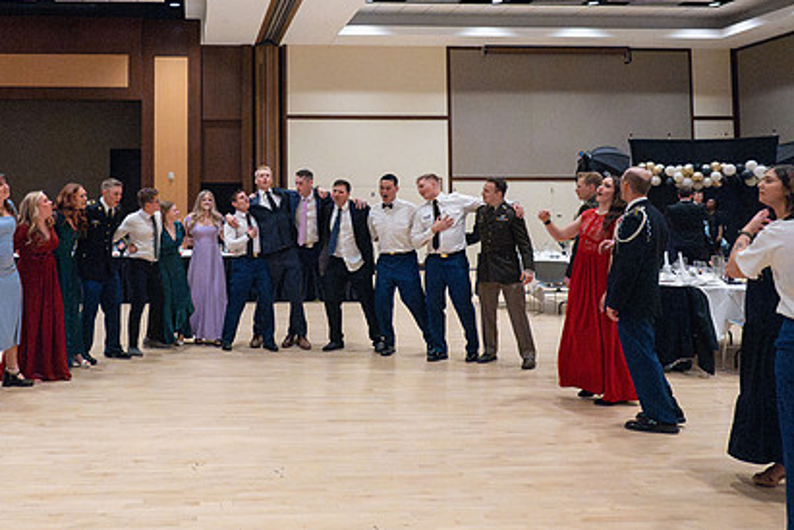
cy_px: 160
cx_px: 238
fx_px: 772
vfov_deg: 37.3
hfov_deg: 52.9
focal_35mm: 35
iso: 20000
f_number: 3.5
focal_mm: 24
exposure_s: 1/400
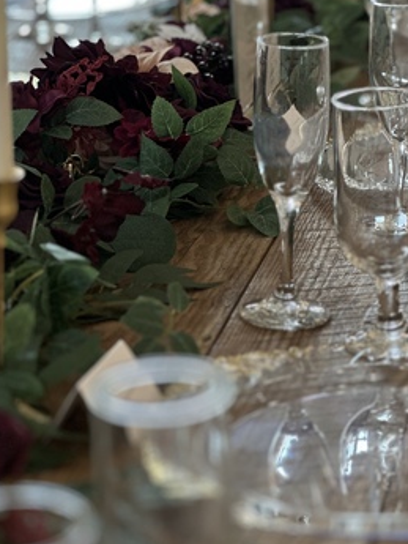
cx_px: 296
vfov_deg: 14.7
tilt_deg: -15.7
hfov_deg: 11.1
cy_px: 191
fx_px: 2105
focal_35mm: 134
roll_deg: +2.2
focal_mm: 9
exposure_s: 1/120
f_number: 2.8
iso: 125
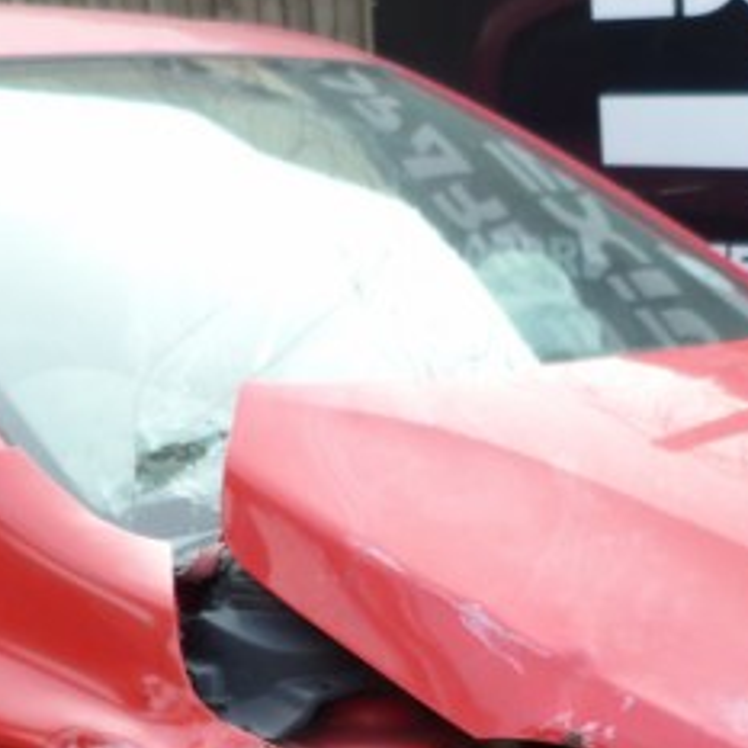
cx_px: 385
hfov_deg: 22.8
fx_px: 1858
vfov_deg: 22.0
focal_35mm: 76
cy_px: 738
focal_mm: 4.5
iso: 80
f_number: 2.8
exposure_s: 1/80
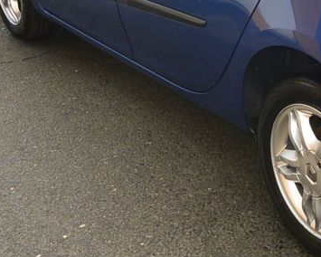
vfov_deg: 20.4
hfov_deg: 24.1
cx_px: 367
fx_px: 694
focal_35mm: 73
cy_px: 12
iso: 160
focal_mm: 10
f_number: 6.3
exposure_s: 1/250
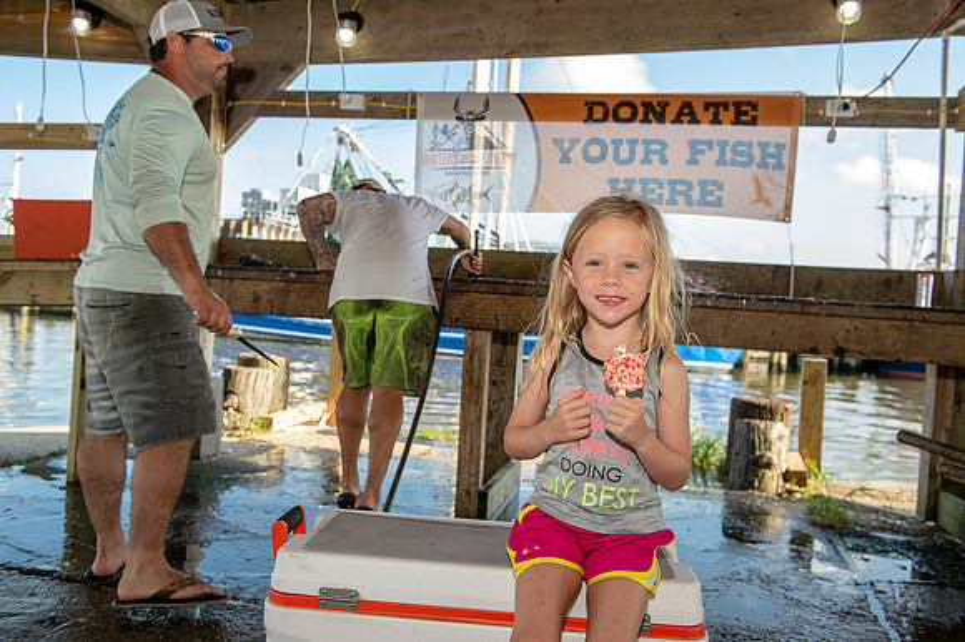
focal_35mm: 32
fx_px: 857
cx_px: 482
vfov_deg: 41.1
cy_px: 321
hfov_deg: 58.7
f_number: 5.6
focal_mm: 32
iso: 50
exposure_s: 1/80
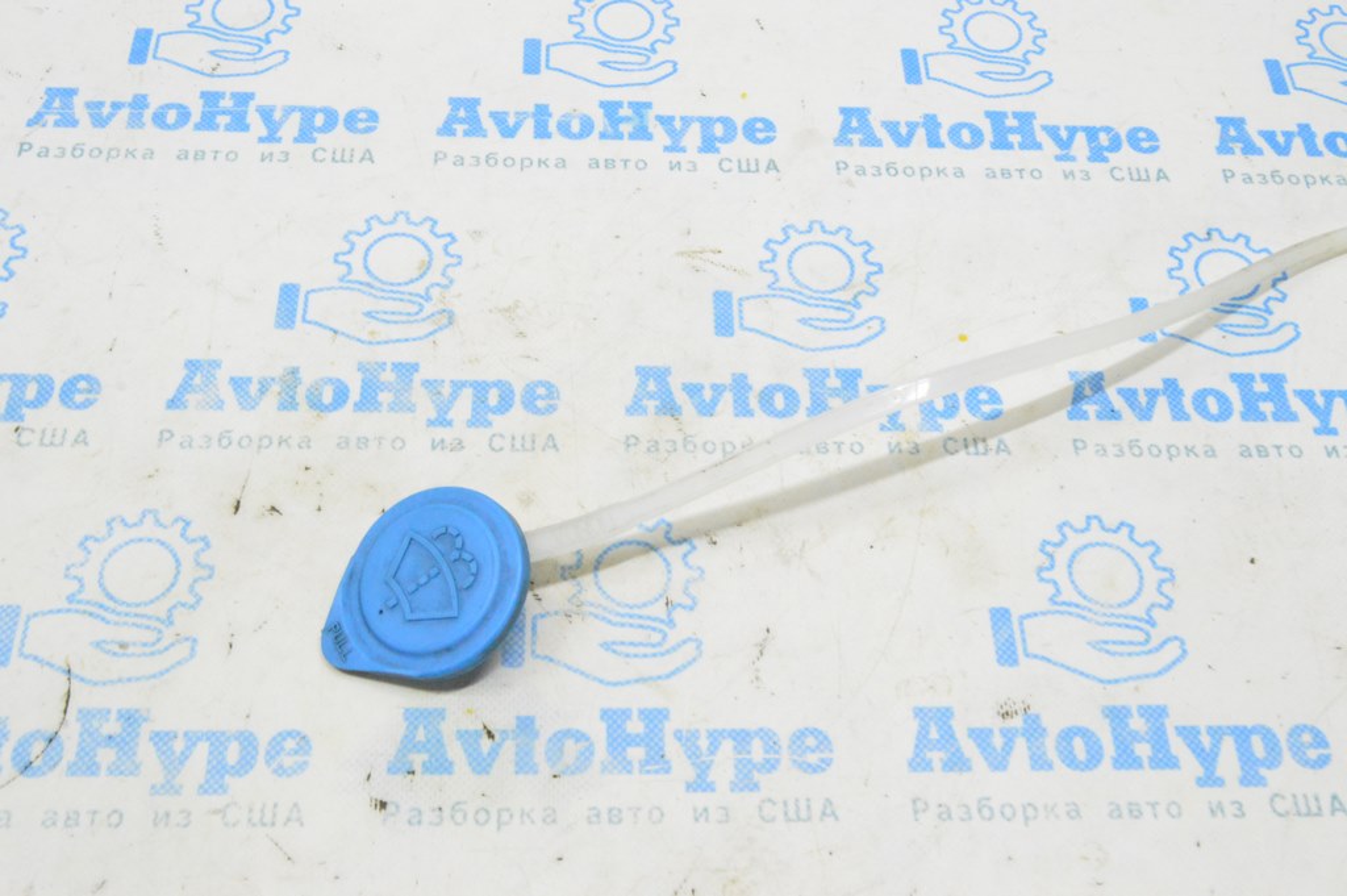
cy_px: 448
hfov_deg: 49.6
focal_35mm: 39
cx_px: 674
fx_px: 1458
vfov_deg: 34.2
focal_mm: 26
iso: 6400
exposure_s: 1/15
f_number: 20
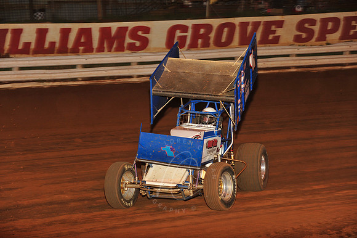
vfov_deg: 11.4
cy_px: 119
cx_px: 178
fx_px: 1189
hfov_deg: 17.1
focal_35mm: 120
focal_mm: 120
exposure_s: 1/320
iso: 800
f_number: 6.3
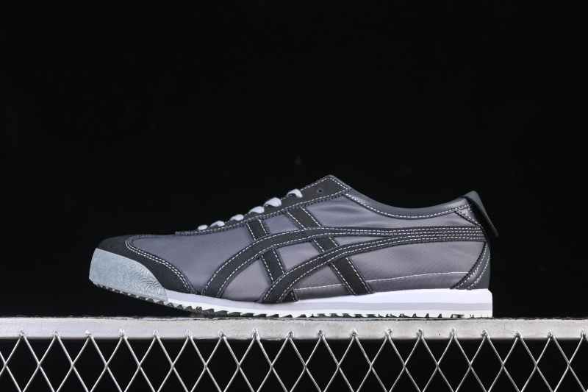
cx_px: 294
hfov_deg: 27.0
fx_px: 1225
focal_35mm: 75
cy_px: 196
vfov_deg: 18.2
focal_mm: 50
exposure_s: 1/60
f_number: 6.3
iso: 160
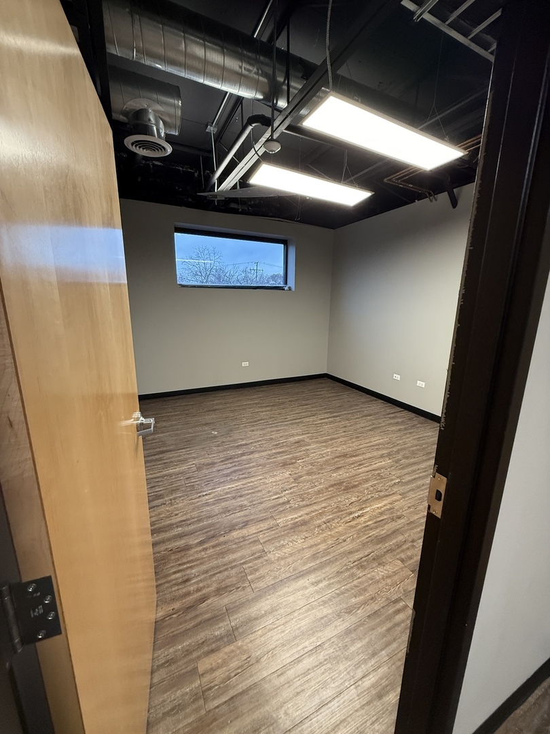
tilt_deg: -12.5
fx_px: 297
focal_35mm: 14
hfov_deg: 85.7
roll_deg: -0.8
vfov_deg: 102.1
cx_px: 275
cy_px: 367
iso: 500
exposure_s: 1/120
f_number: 2.2
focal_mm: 2.22
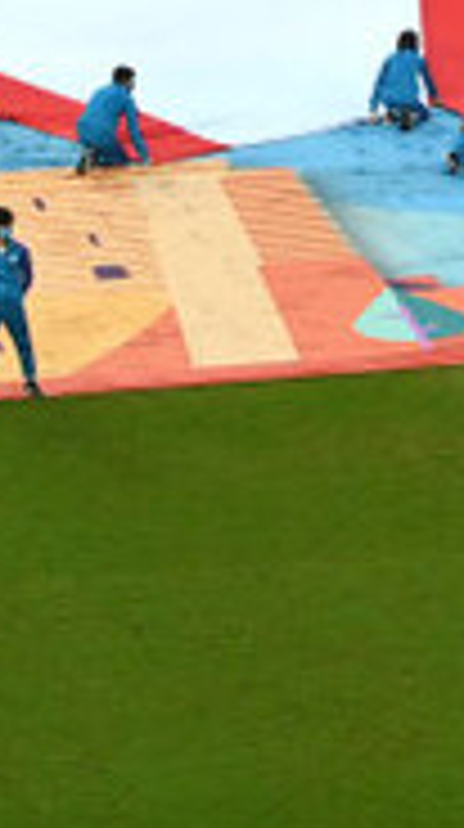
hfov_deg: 2.3
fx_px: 11504
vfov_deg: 4.1
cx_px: 1347
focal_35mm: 524
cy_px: -428
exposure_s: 1/2000
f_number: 2.8
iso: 800
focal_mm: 102
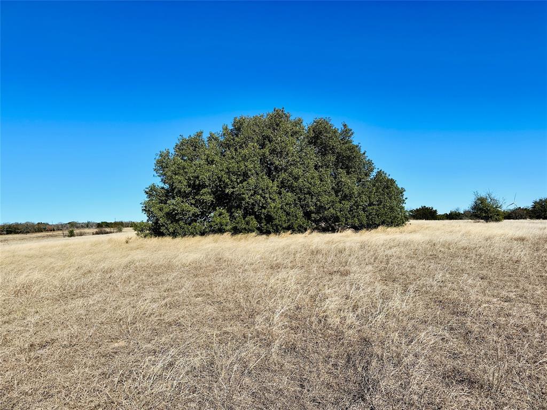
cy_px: 205
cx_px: 274
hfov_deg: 71.6
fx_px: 379
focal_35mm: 24
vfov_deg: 56.8
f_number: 1.78
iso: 80
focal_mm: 6.86
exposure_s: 1/5000
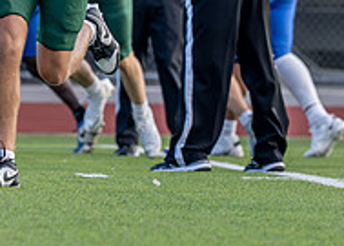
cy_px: -166
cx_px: -106
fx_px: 7953
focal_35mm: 814
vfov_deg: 1.8
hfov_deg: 2.5
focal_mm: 141
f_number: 2.8
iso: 320
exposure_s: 1/1250
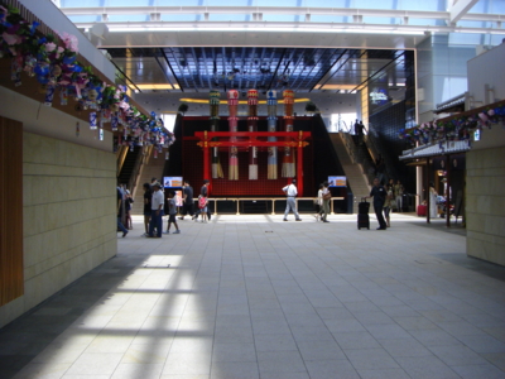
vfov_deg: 37.7
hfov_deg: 49.0
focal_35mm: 38
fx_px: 554
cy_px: 190
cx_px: 252
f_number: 3.4
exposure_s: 1/80
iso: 100
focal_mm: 6.3
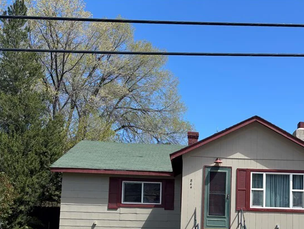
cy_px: 212
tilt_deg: +5.4
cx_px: 223
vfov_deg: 28.4
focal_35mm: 49
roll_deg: -1.4
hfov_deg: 38.0
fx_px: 431
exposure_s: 1/2151
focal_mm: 5.96
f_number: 1.6
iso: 50
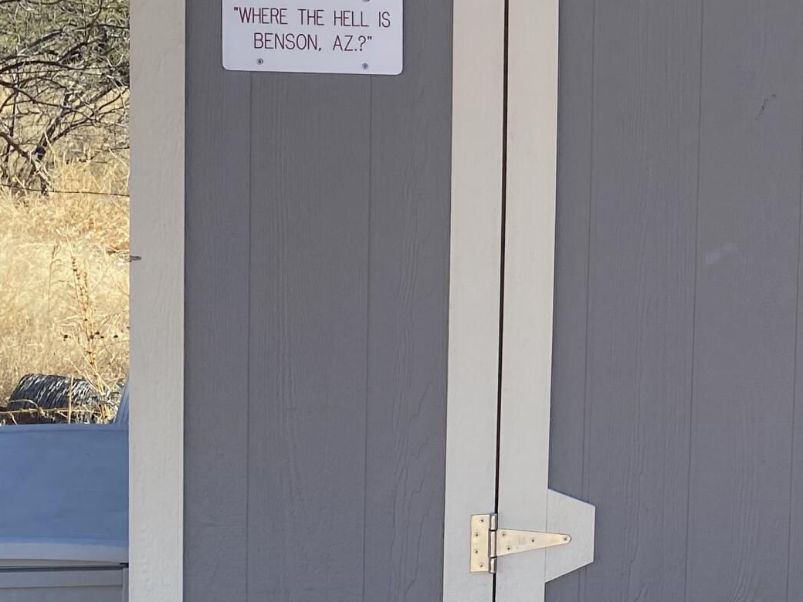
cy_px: 229
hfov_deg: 24.1
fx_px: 1740
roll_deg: -2.0
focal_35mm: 75
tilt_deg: -4.3
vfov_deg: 19.6
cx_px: 909
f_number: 1.8
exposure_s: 1/1316
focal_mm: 4.25
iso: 32
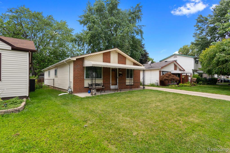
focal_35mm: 17
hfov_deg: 93.3
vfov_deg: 70.5
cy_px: 76
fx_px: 109
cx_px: 115
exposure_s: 1/500
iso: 400
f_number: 8
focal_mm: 17
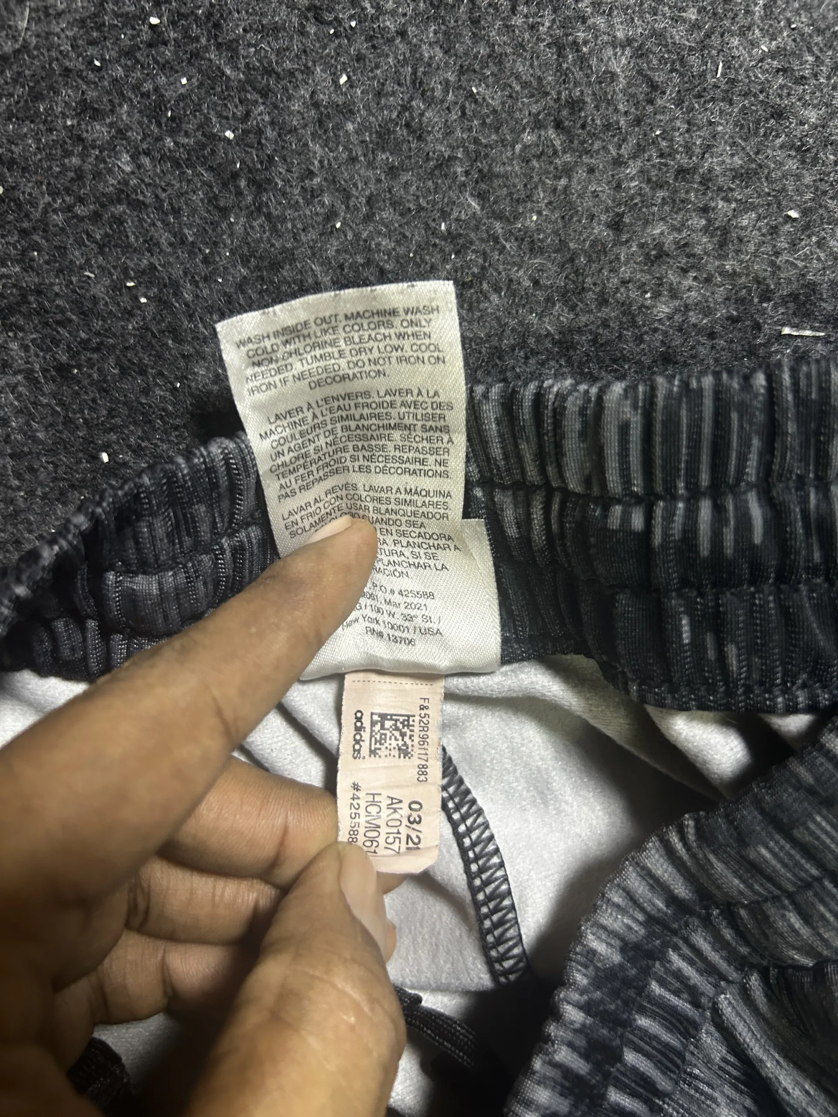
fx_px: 839
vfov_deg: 67.3
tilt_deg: -63.5
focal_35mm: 26
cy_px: 558
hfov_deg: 53.1
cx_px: 419
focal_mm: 5.7
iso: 250
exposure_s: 1/50
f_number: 1.5
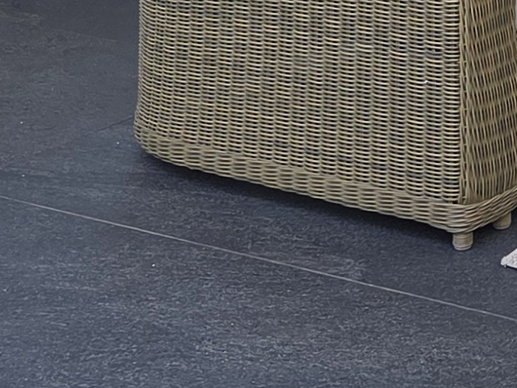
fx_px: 2031
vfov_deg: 10.2
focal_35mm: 136
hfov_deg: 13.5
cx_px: 815
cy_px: -340
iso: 80
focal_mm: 5.4
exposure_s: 1/1453
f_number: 1.8
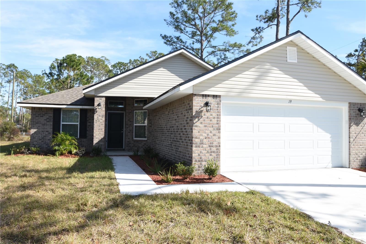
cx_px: 183
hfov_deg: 70.4
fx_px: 259
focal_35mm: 26
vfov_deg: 50.4
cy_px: 122
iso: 100
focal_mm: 17
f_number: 7.1
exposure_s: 1/200
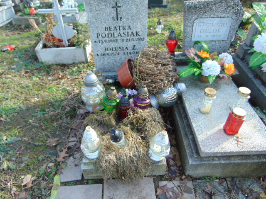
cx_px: 133
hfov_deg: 69.4
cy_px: 100
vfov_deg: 54.9
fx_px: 192
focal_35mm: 25
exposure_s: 1/125
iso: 80
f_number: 3
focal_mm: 4.5
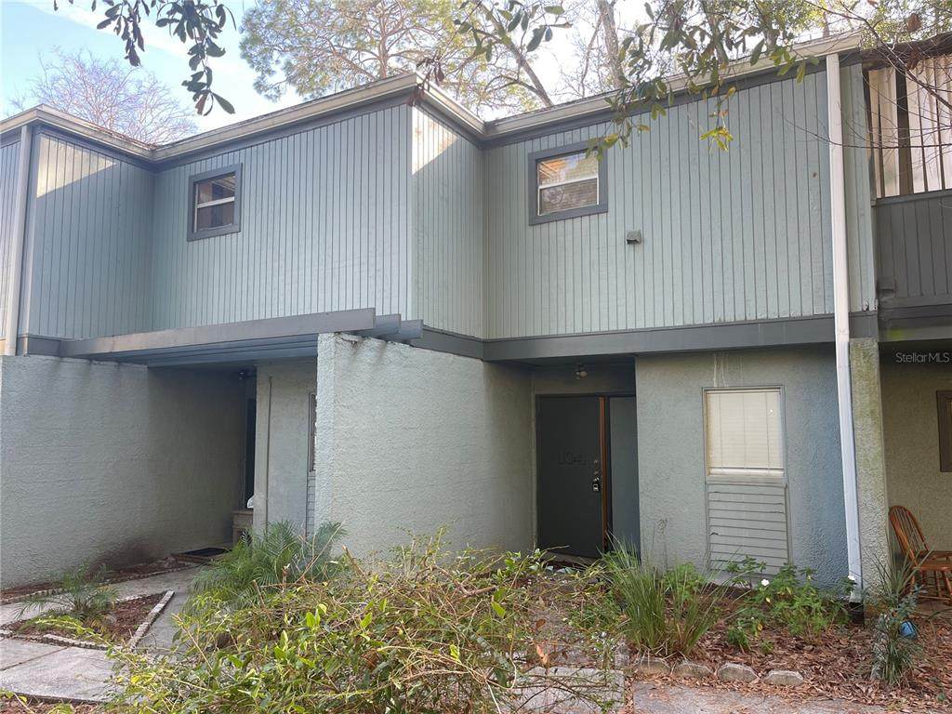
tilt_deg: +3.5
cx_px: 476
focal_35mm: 25
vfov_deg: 54.9
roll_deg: -1.2
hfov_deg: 69.4
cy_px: 357
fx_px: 688
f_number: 1.6
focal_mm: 5.1
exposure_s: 1/164
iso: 32
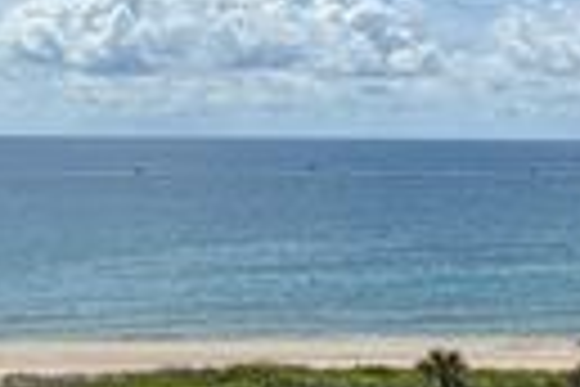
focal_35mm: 105
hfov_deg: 19.4
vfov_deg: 13.0
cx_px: 180
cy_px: 97
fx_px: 1692
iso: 50
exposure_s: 1/12658
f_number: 1.5
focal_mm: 5.7
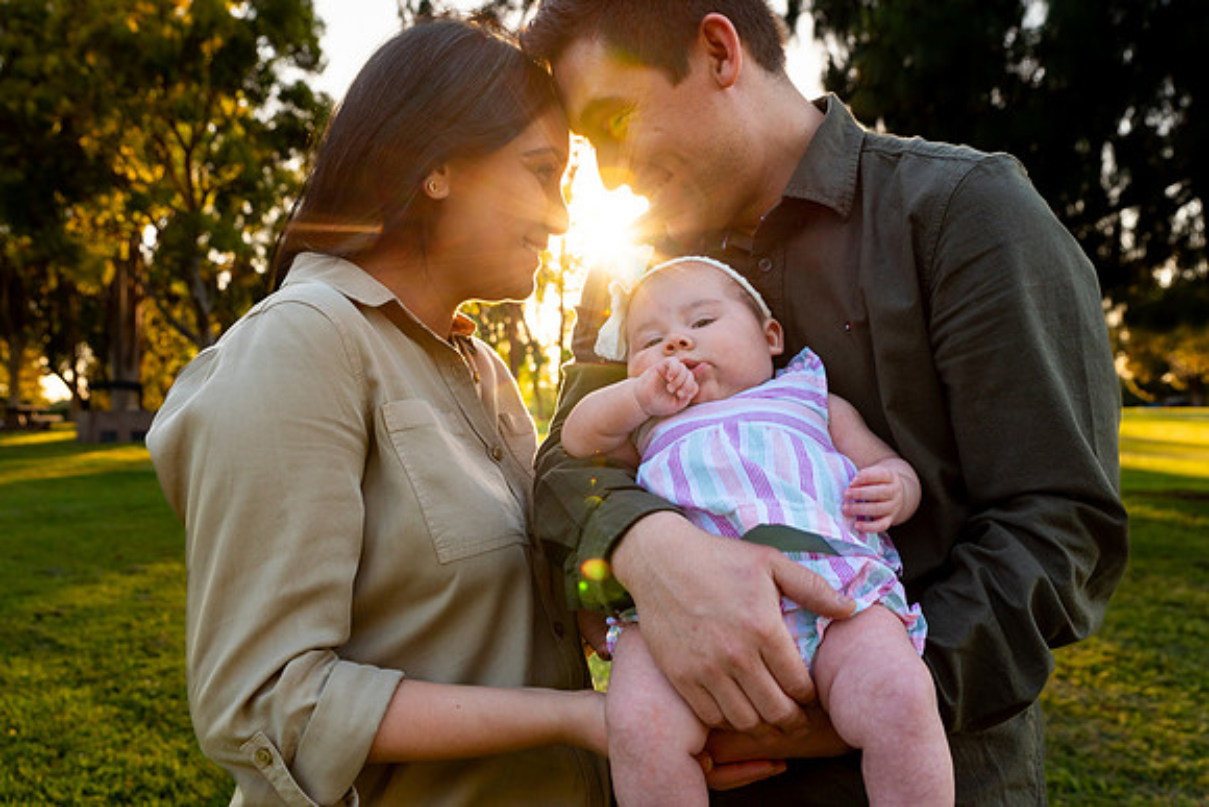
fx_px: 1209
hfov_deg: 53.1
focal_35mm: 36
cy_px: 404
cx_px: 604
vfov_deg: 36.9
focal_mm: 36
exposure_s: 1/320
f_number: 5.6
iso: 200
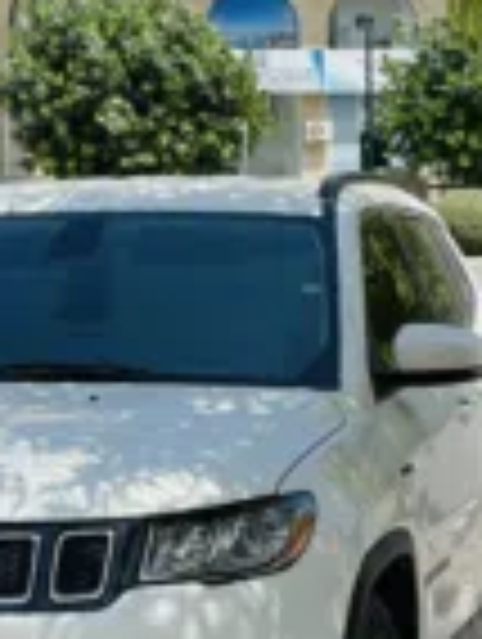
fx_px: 3332
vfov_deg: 10.9
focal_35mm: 180
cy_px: 122
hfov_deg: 8.3
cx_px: 113
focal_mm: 7.5
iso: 20
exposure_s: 1/1623
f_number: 2.2
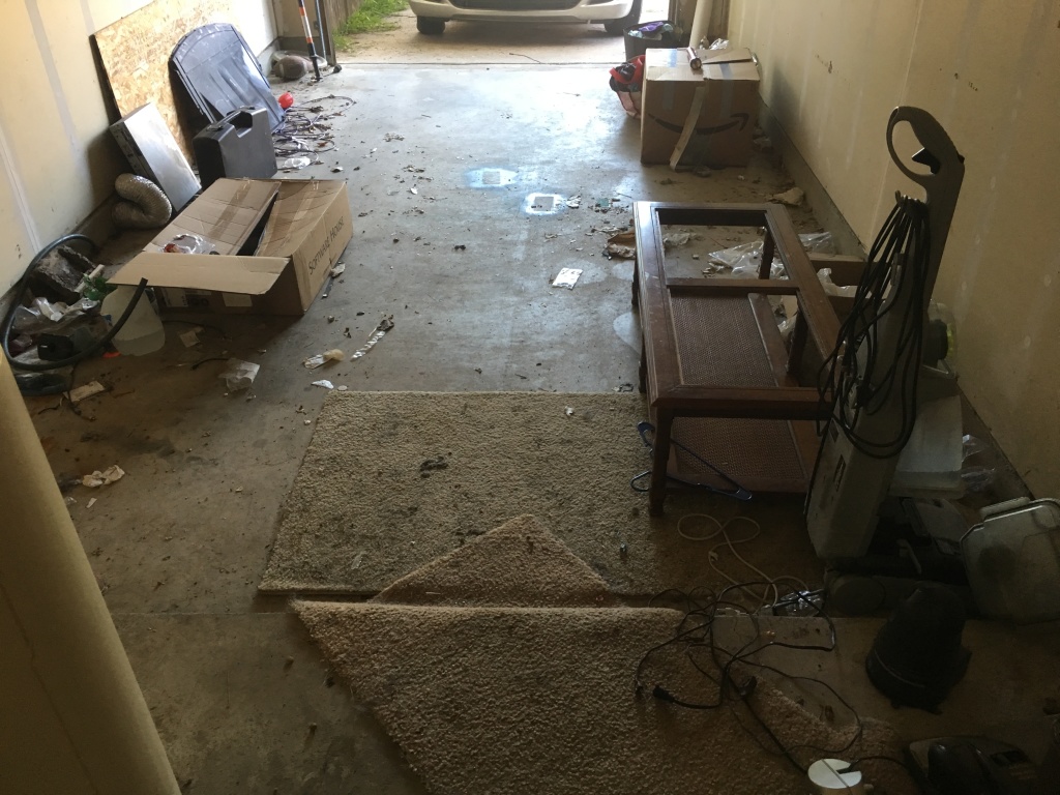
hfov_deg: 61.7
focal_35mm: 29
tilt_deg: -34.0
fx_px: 888
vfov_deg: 48.2
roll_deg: +1.5
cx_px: 530
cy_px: 398
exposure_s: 1/30
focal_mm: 4.15
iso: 100
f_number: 2.2
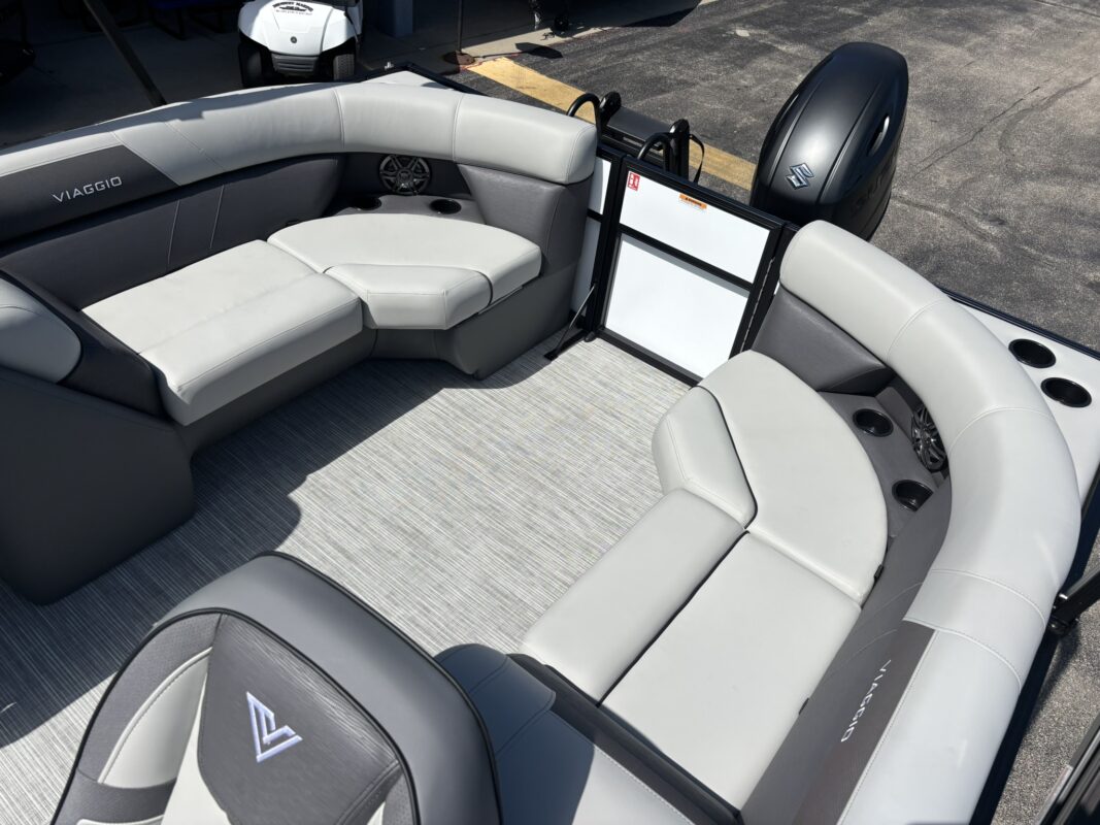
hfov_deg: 67.3
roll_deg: -7.8
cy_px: 412
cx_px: 550
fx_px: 826
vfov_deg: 53.1
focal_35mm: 26
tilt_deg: -39.4
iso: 50
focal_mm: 5.96
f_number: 1.6
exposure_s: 1/6711
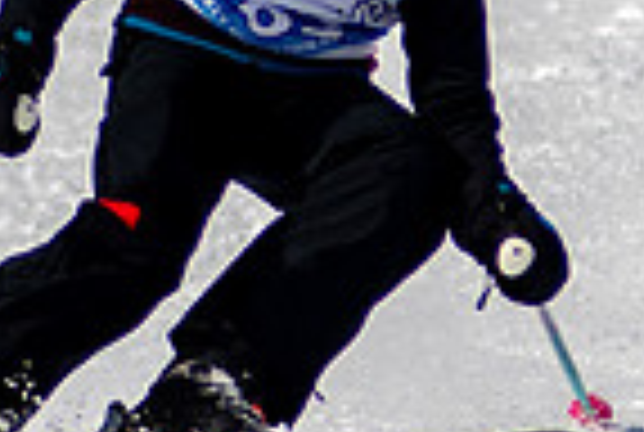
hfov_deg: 0.7
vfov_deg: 0.5
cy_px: -2
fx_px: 51412
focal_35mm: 2868
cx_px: 216
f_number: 2.8
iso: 100
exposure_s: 1/8000
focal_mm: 300
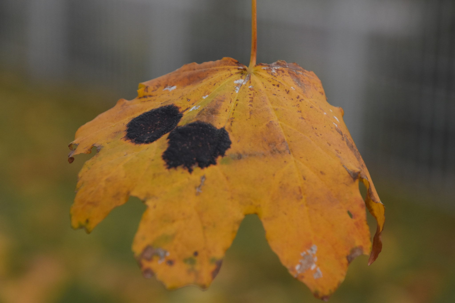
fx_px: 1630
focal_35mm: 129
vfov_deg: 10.6
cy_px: 152
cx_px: 228
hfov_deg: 15.9
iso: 800
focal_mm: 86
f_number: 5.6
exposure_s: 1/160
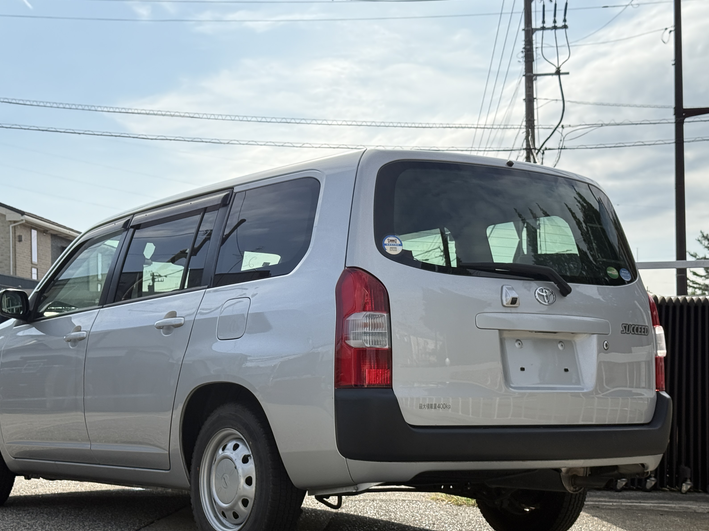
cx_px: 307
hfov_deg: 31.6
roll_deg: +0.8
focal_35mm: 61
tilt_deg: +2.0
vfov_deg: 24.0
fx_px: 1249
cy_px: 319
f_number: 1.78
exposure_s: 1/4878
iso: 100
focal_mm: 6.76
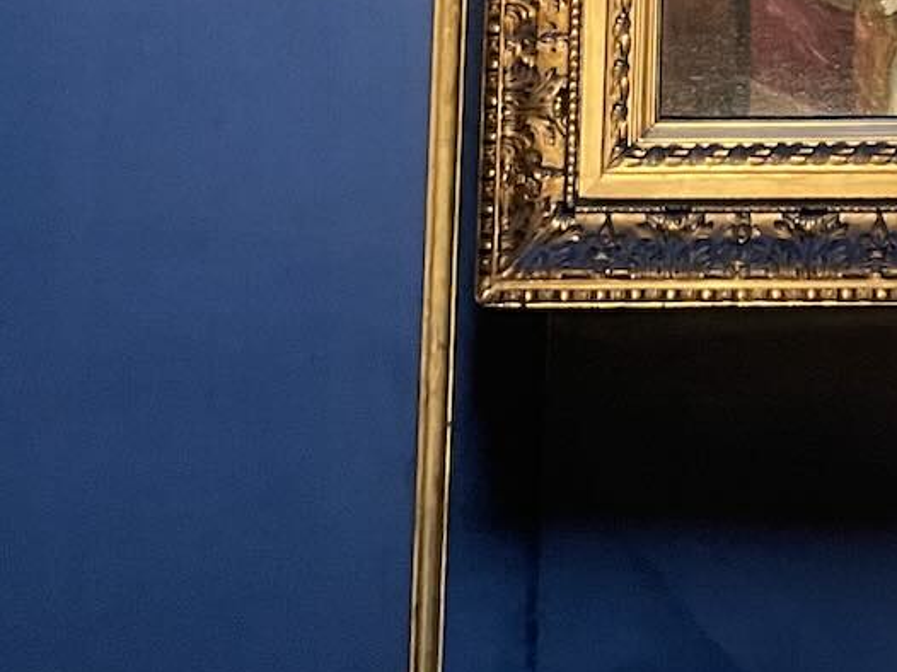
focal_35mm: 89
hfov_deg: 20.5
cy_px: -447
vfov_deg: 14.9
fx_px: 2305
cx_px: 1085
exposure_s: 1/30
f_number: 1.6
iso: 640
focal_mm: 4.2
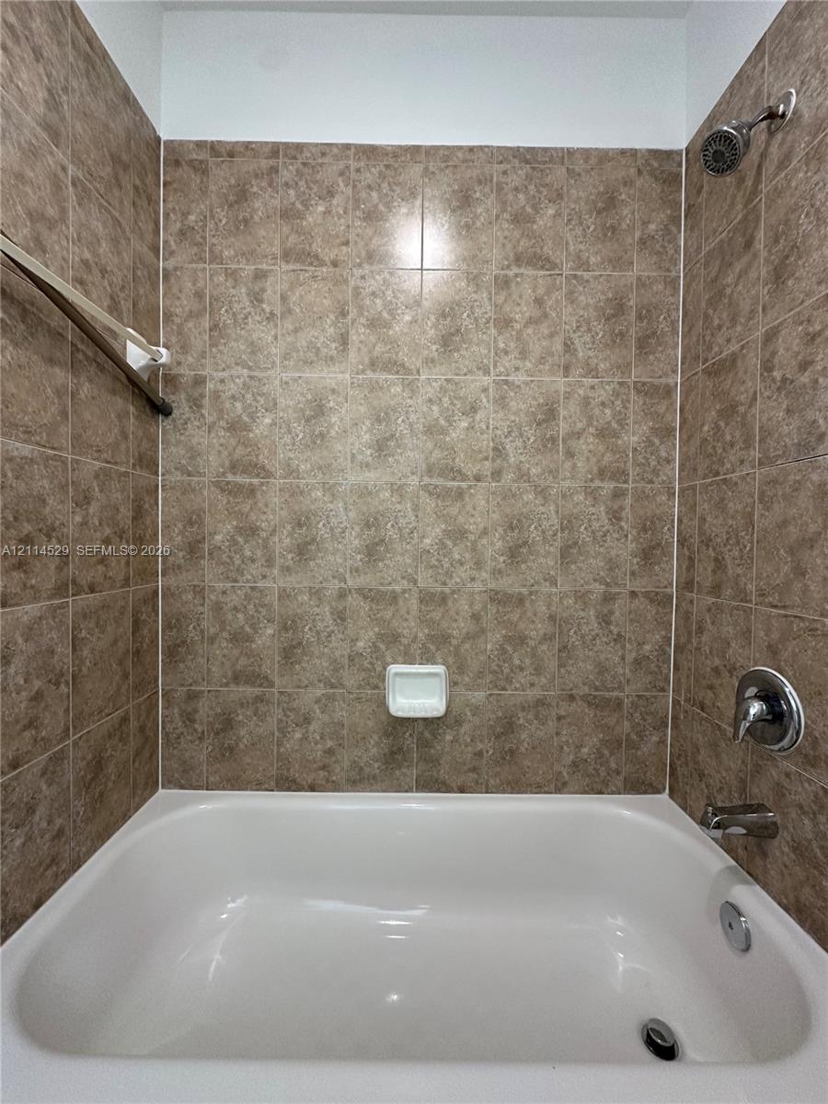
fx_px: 446
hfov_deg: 85.7
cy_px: 552
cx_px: 414
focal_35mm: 14
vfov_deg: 102.1
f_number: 2.2
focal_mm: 2.22
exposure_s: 1/120
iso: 250
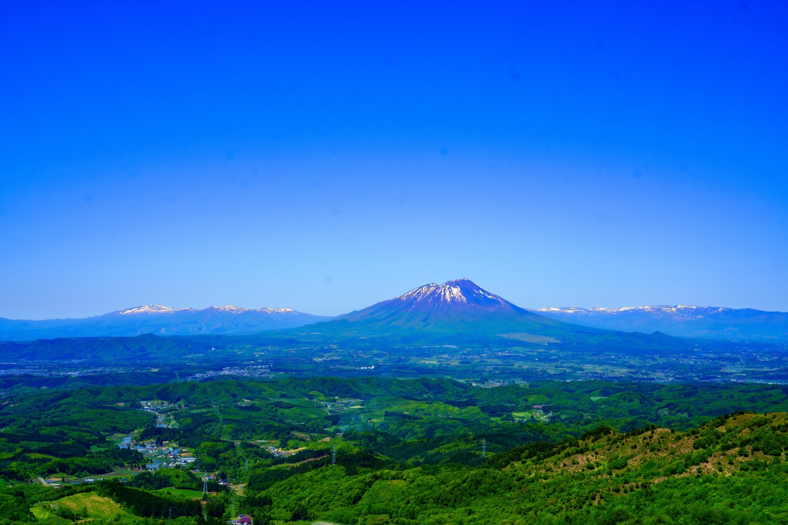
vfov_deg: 35.1
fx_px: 832
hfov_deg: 50.7
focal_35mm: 38
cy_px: 262
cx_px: 394
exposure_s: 1/500
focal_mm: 38
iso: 100
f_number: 8
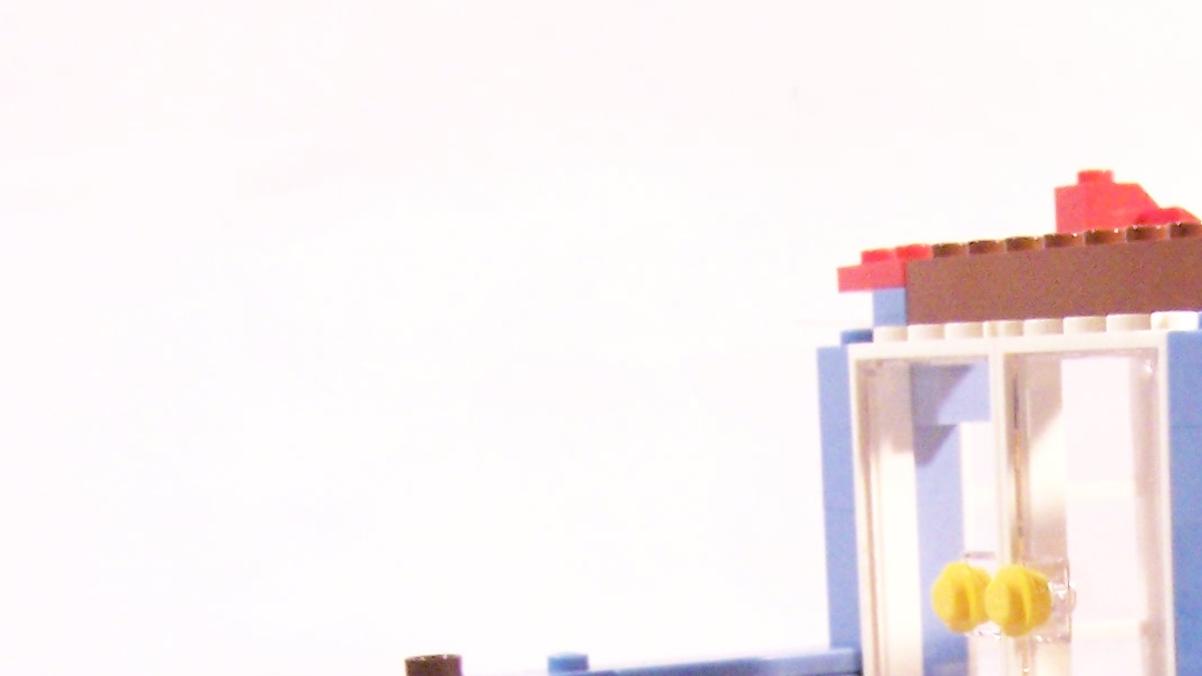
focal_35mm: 99
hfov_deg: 20.8
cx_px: 1225
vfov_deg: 11.8
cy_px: 976
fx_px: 3156
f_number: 3.6
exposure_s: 1/30
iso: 400
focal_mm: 6.3
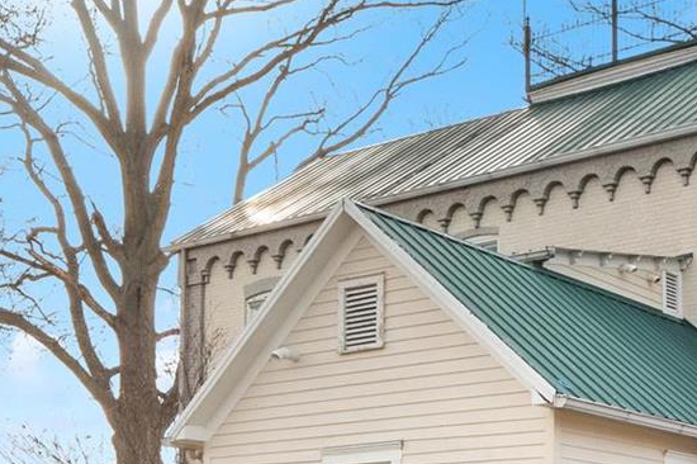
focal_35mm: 64
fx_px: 1238
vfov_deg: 20.7
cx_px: 663
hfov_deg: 29.7
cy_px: 434
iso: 400
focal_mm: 11
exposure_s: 1/100
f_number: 10
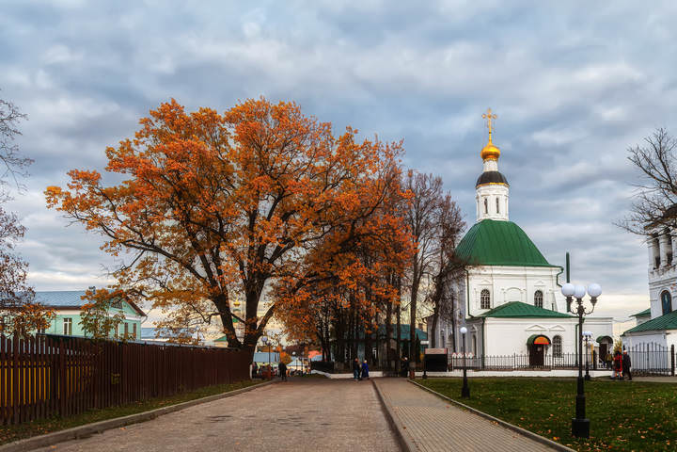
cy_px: 226
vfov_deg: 42.3
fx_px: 583
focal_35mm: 31
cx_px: 338
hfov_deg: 60.3
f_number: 8
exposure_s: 1/80
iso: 100
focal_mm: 21
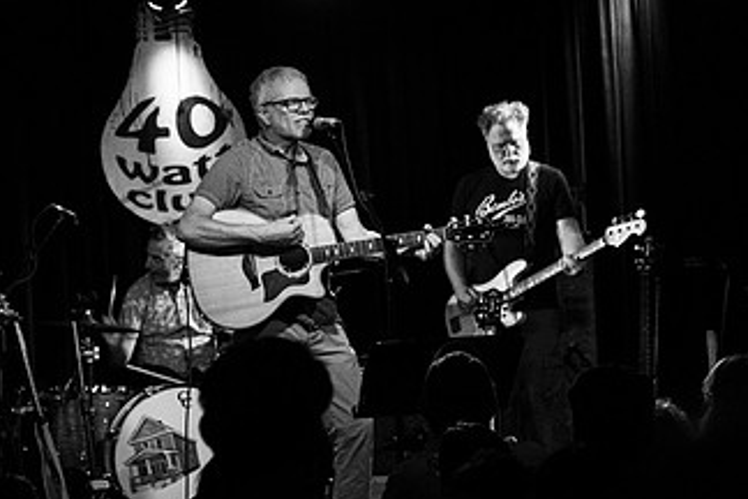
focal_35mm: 106
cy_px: 143
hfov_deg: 19.2
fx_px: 2202
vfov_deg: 12.9
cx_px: 272
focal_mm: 52
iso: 2000
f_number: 3.2
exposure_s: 1/125
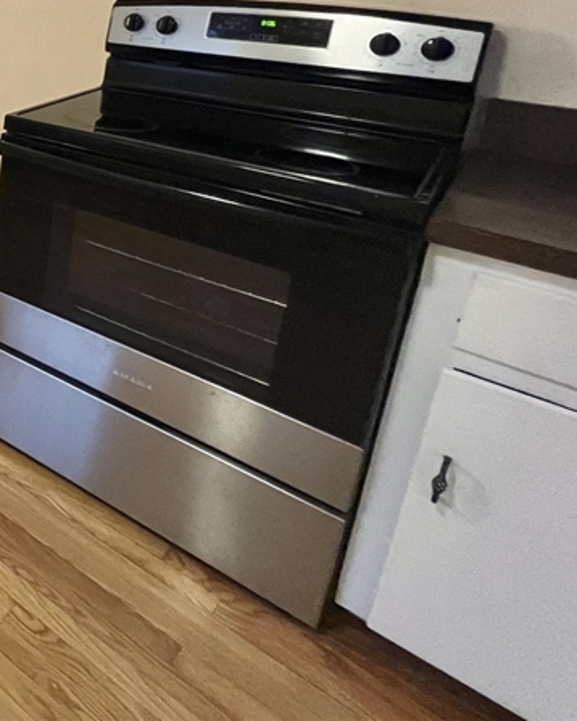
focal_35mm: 29
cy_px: 105
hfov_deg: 31.4
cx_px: -245
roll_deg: -0.5
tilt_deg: -14.3
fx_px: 619
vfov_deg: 54.5
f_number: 1.8
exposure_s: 1/60
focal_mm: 1.57
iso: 500
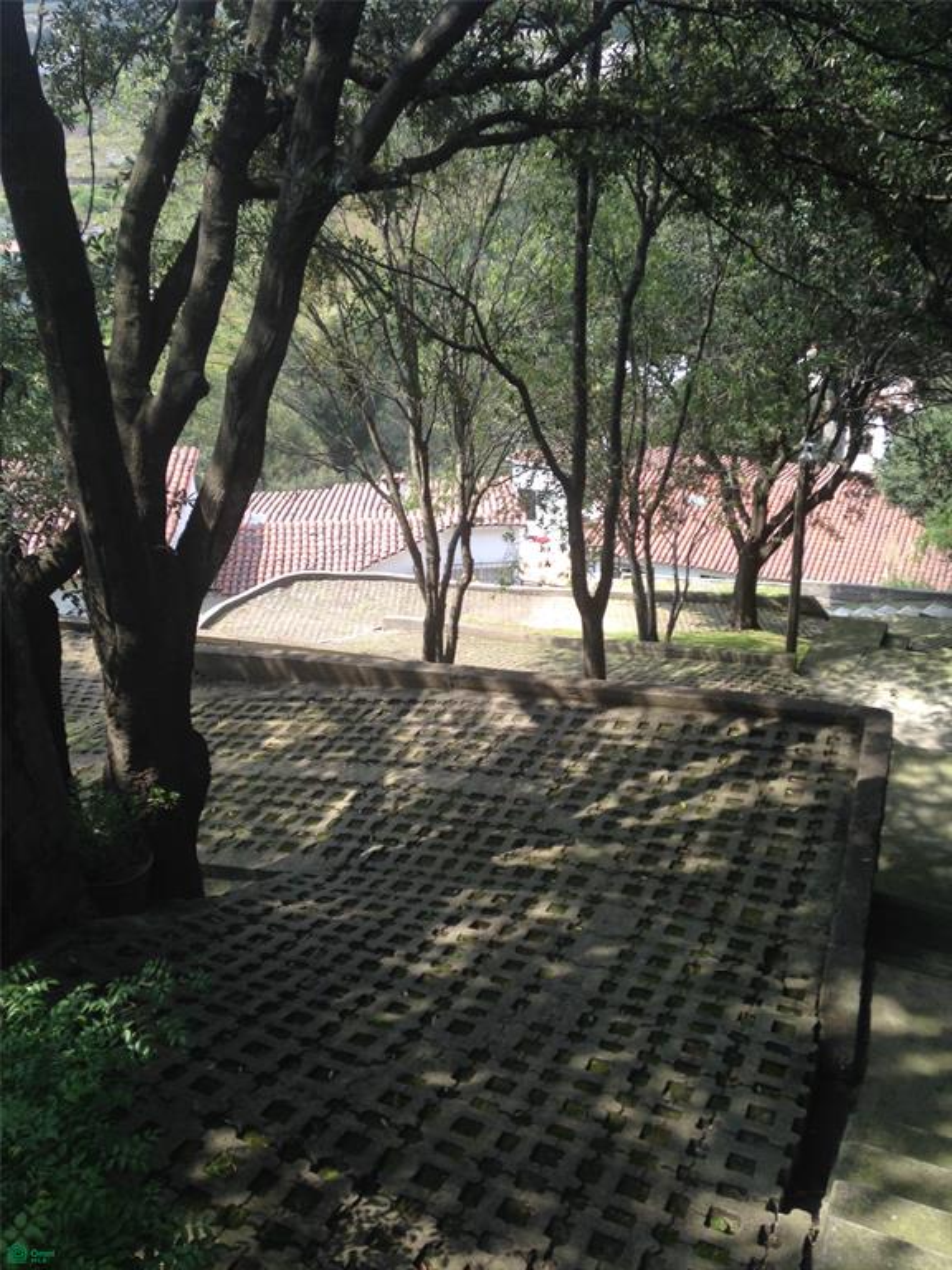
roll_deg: +2.7
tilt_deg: -27.3
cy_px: 635
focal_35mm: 33
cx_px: 476
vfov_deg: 55.4
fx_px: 1210
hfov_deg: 42.9
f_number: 2.4
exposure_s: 1/441
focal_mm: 4.12
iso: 50
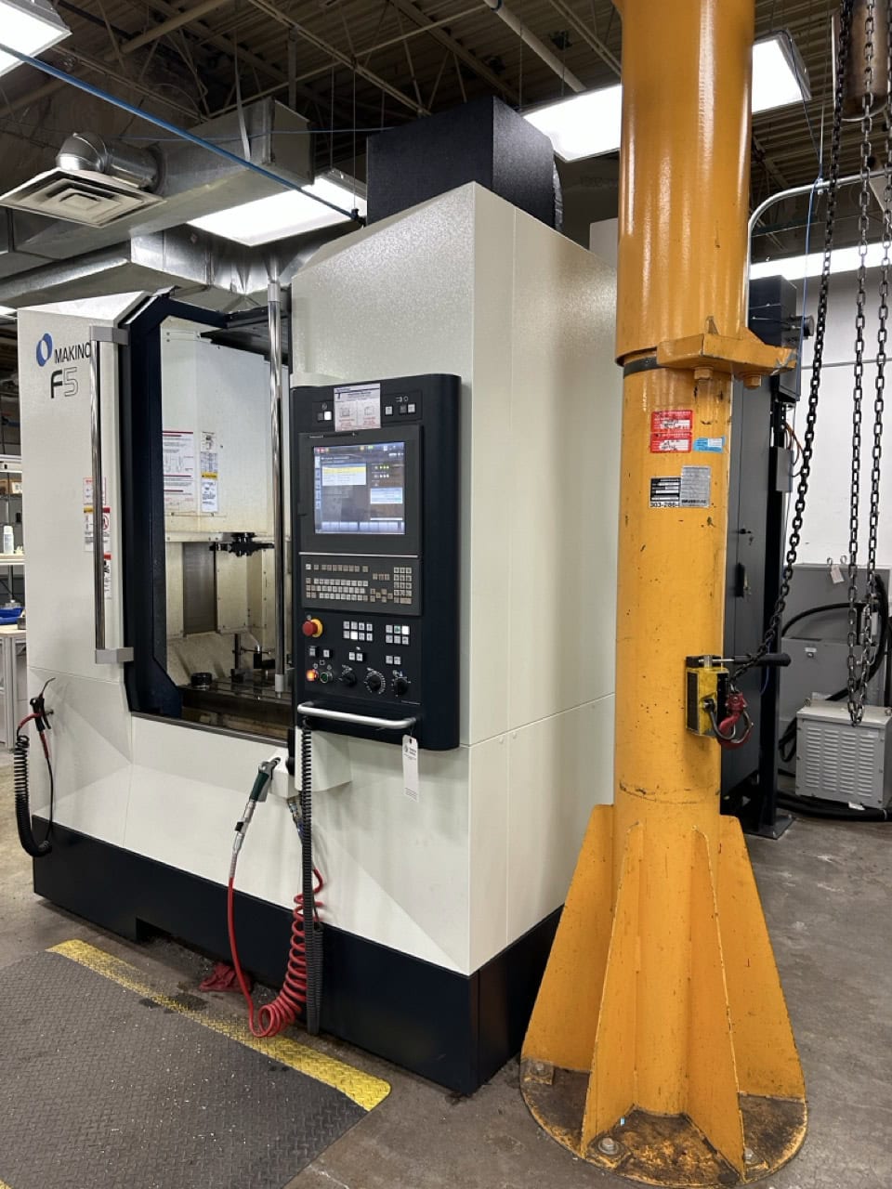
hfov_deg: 56.8
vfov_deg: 71.6
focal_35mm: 24
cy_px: 594
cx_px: 446
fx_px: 825
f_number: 1.8
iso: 200
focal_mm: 6.9
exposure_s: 1/60
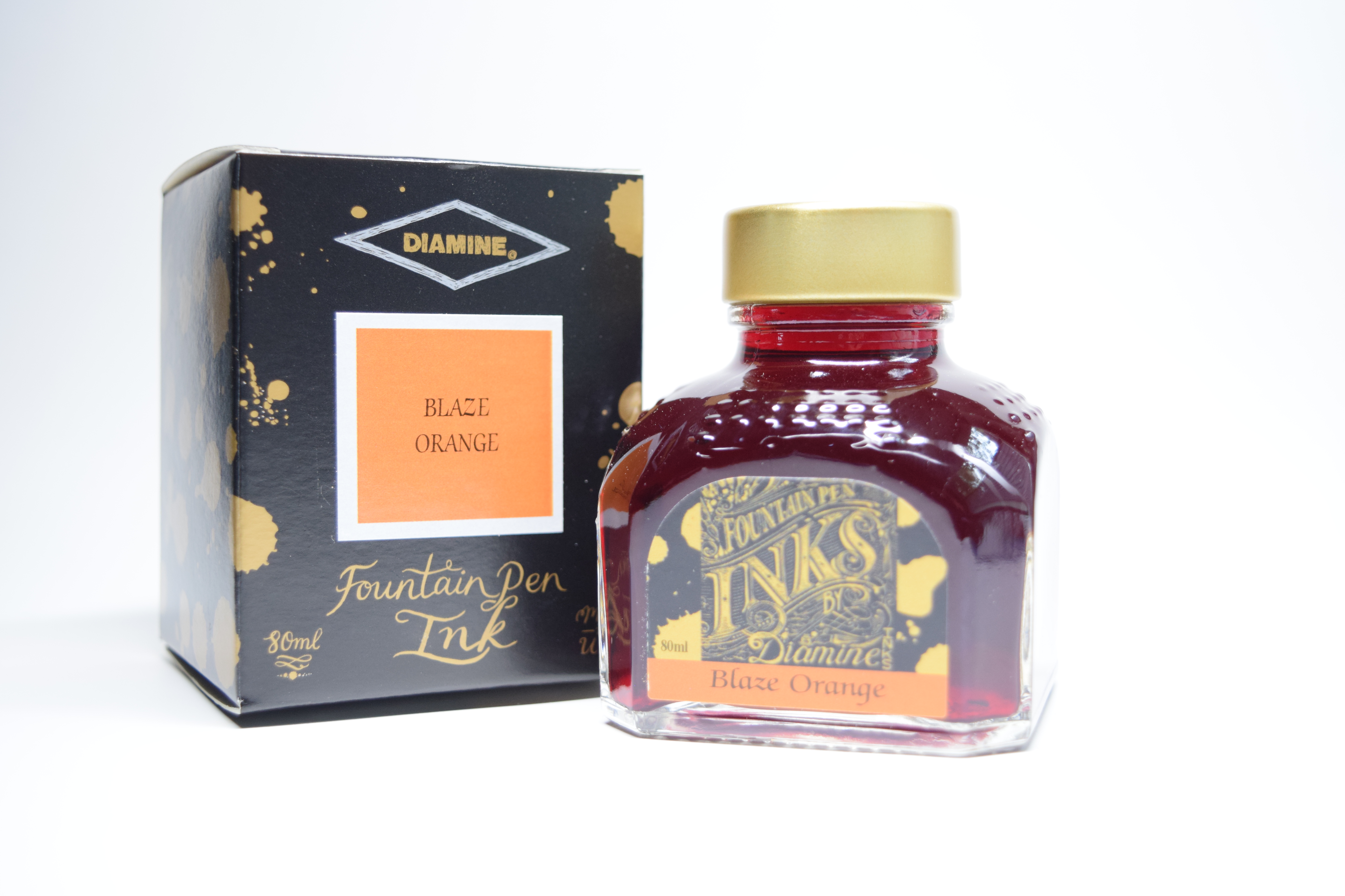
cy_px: 448
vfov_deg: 28.1
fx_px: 1793
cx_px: 672
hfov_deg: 41.1
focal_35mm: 48
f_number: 4.5
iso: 720
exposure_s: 1/60
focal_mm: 32
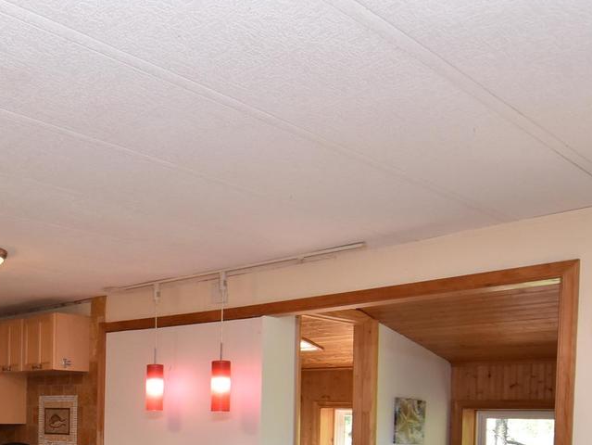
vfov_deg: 33.8
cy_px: 439
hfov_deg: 44.1
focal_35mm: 39
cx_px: 74
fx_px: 667
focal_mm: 12
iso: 800
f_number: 7.1
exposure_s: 1/80
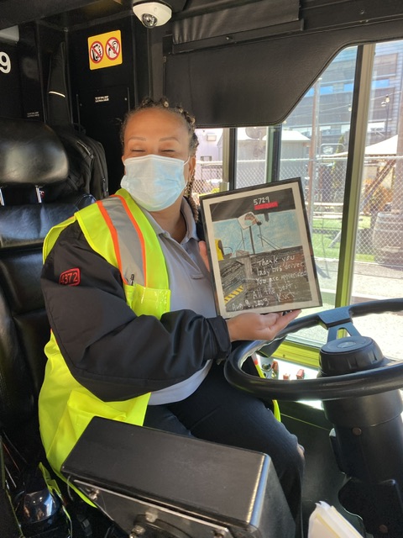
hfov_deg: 53.1
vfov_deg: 67.3
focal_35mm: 26
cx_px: 202
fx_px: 404
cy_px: 269
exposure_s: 1/122
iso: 40
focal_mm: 4.25
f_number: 1.8
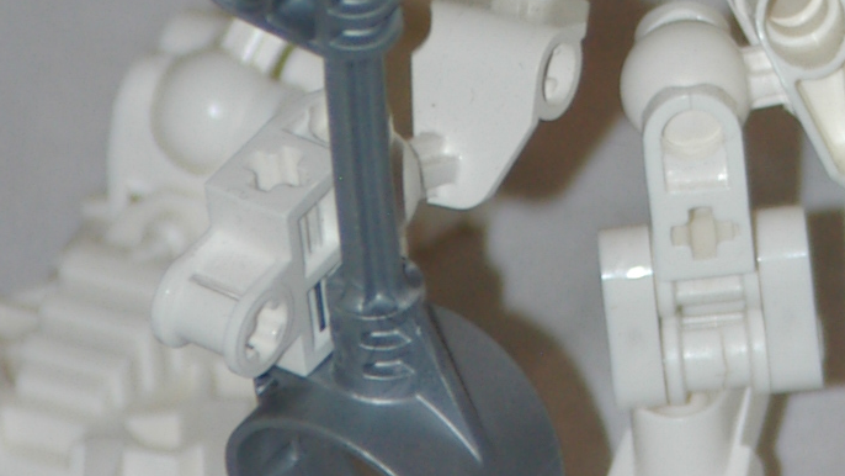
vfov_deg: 1.6
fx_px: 16671
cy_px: -677
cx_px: 957
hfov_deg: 2.9
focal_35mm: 744
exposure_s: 1/125
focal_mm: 108
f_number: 5.6
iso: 400
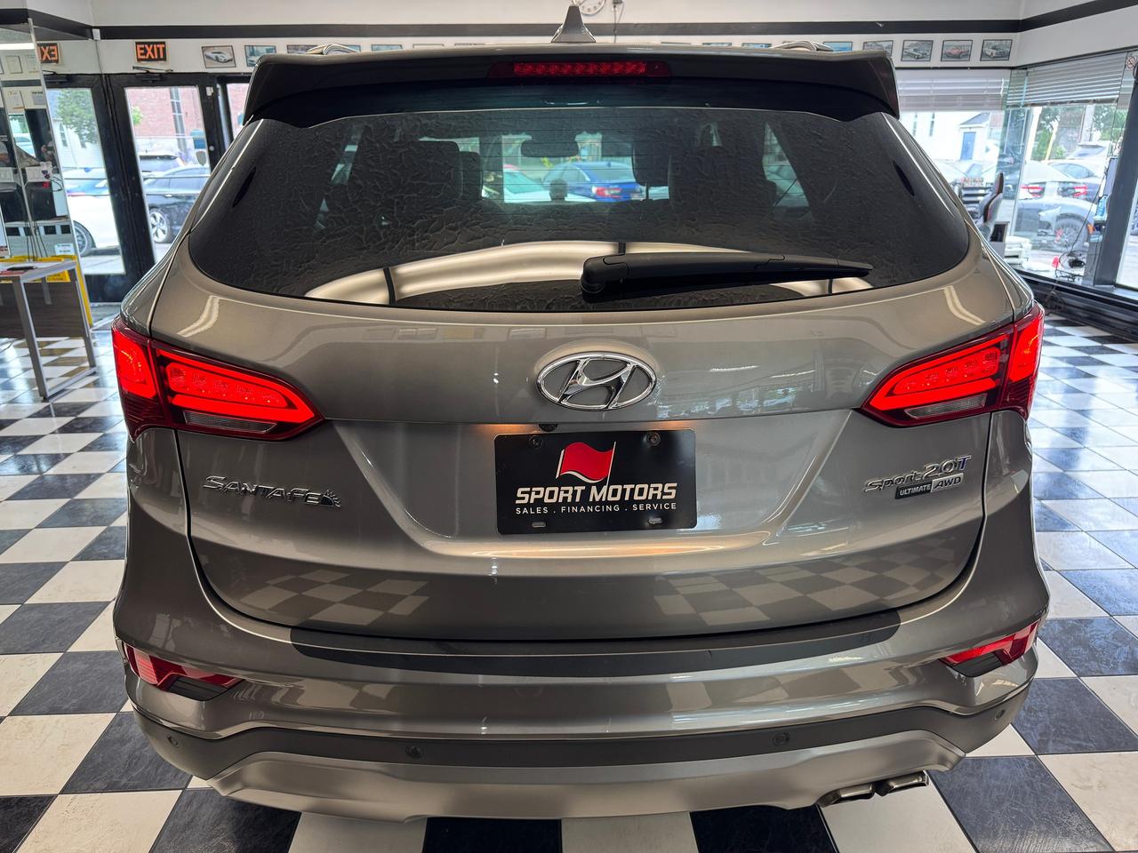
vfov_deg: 56.8
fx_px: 789
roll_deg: +0.7
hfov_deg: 71.6
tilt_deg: -18.8
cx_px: 569
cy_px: 426
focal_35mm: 24
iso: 125
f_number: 1.78
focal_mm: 6.76
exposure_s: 1/60
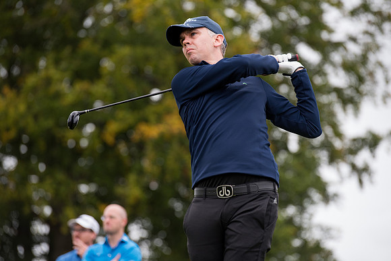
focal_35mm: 200
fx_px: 2173
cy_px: 130
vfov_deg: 6.9
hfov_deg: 10.3
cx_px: 196
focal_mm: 200
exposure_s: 1/1250
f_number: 4
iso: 800
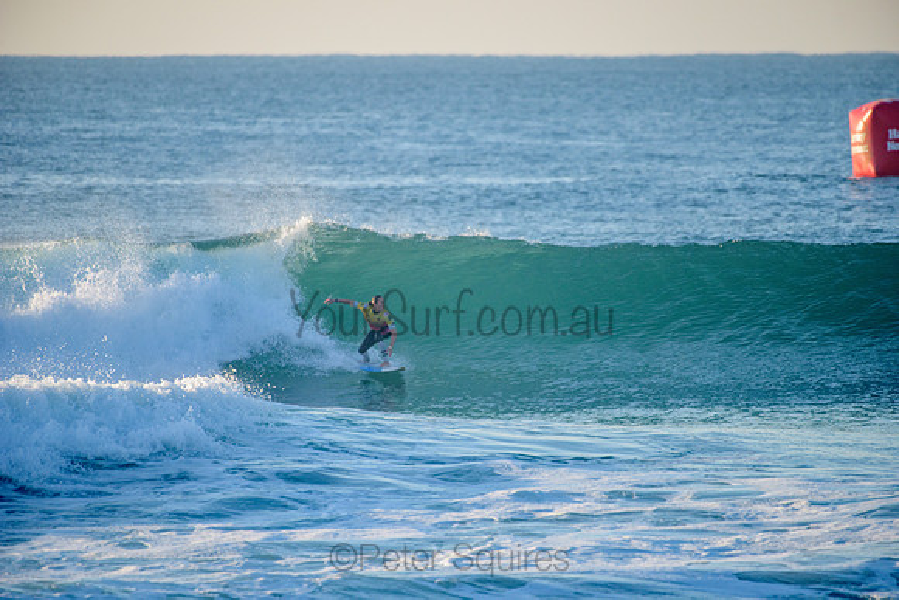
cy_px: 300
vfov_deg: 2.8
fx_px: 12488
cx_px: 450
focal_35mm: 500
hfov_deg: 4.1
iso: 400
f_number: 5.6
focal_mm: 500
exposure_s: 1/1600
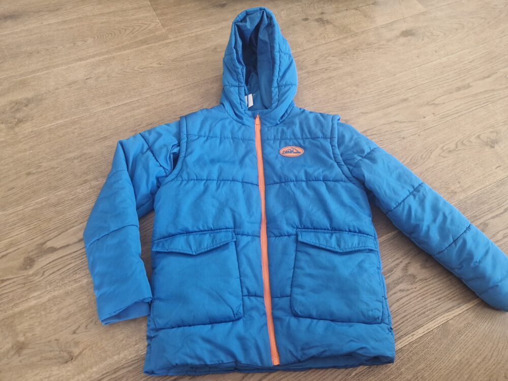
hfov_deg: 73.9
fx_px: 338
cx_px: 254
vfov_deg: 58.9
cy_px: 190
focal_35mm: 23
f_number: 1.8
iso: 64
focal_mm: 5.4
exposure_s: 1/100
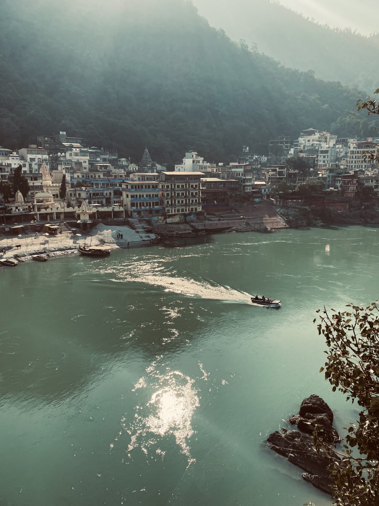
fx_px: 380
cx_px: 190
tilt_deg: -10.0
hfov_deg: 53.1
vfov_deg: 67.3
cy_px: 253
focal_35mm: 26
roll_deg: +1.1
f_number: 1.8
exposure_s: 1/2688
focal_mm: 4.25
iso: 32
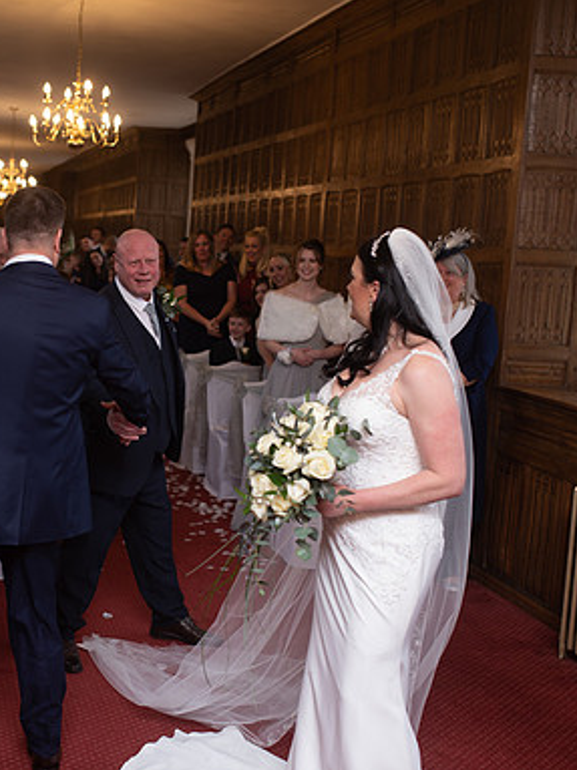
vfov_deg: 37.5
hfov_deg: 28.3
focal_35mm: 51
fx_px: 1134
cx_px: 167
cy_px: 384
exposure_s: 1/125
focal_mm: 35
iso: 200
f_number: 2.8
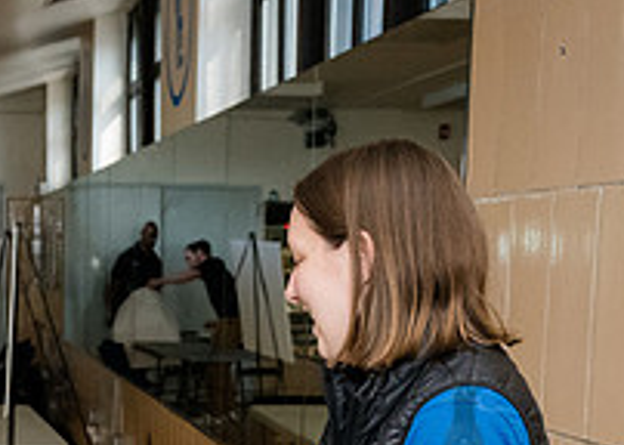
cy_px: 579
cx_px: 38
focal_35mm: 96
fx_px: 1700
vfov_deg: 14.3
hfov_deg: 20.3
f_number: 4.5
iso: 4000
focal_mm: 28
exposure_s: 1/250
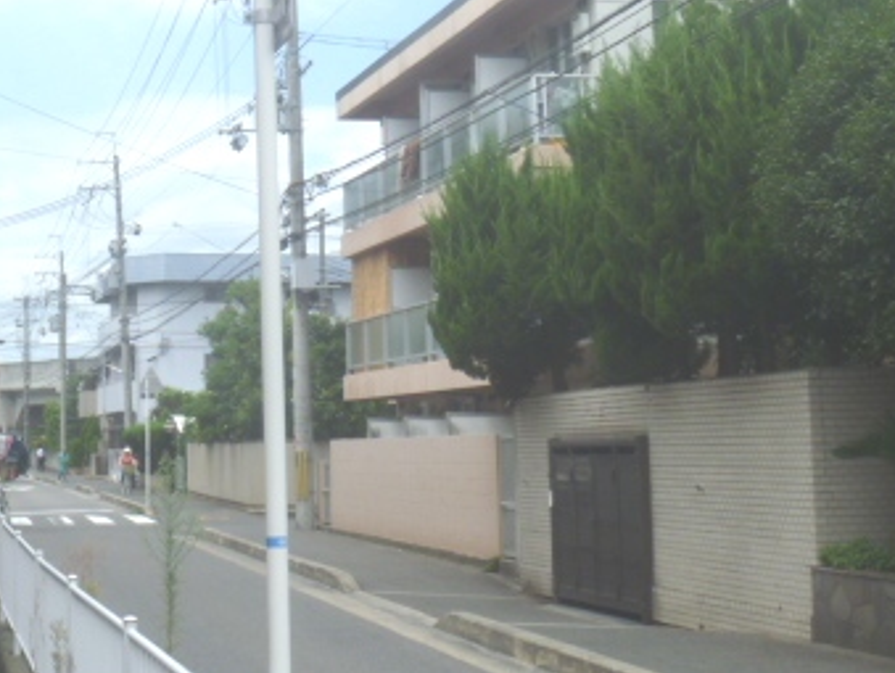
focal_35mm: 66
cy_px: 153
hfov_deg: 28.2
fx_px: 1708
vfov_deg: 22.1
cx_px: 82
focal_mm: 6.3
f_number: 5.6
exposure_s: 1/320
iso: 80
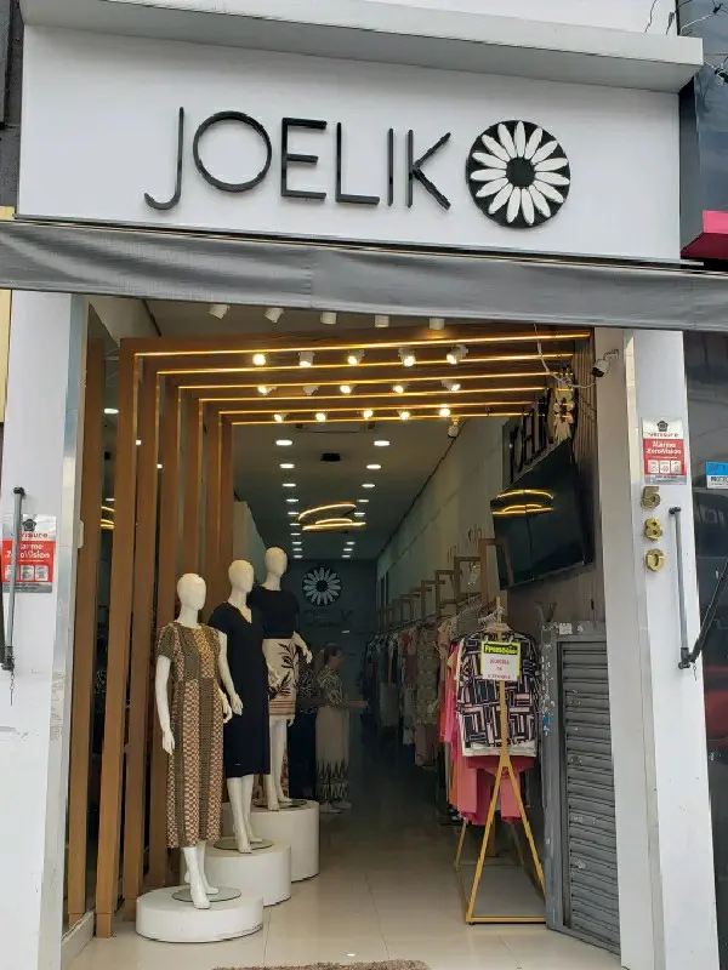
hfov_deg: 53.1
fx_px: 729
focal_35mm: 26
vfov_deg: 67.3
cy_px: 485
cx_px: 364
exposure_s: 1/385
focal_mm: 4.3
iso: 50
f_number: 2.4
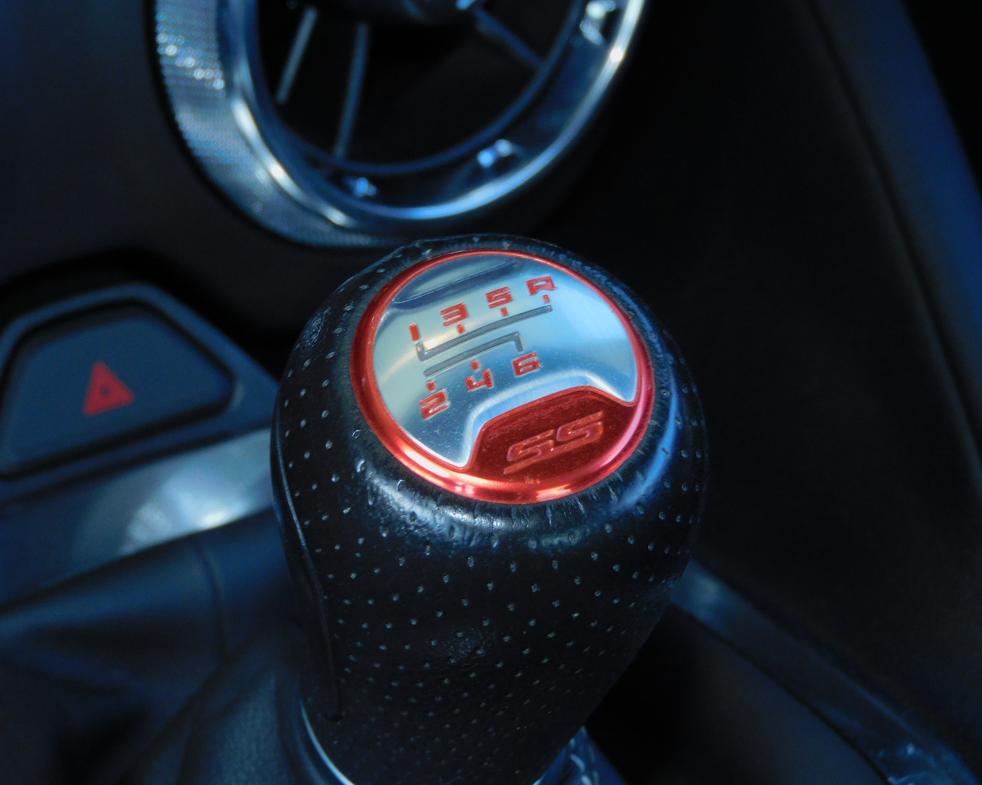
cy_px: 390
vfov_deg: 14.0
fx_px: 3197
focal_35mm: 110
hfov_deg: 17.5
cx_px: 488
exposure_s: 1/60
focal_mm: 18.8
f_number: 4.8
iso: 200
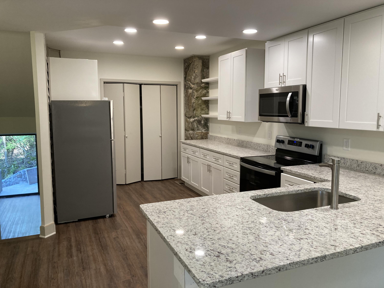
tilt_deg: -5.7
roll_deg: +0.1
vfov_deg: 49.7
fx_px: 311
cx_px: 192
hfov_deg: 63.4
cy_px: 144
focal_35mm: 28
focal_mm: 3.99
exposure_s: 1/60
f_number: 1.8
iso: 80
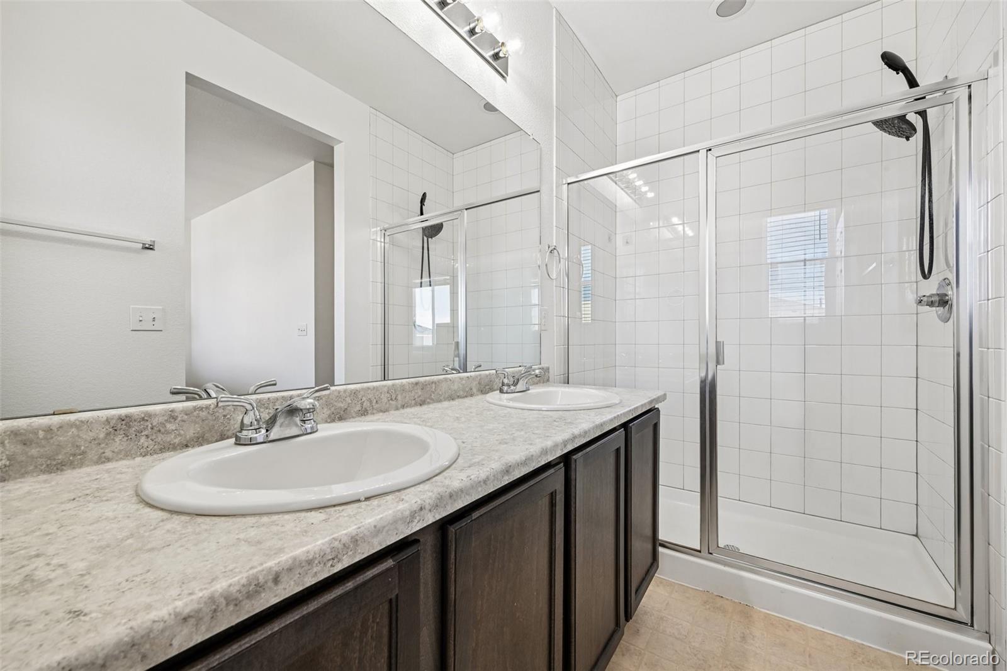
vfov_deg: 81.2
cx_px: 504
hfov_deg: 104.3
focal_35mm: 14
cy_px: 336
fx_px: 392
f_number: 11
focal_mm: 14
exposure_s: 1/15
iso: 400
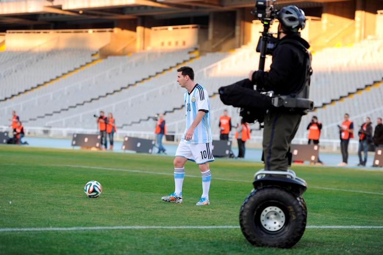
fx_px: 1297
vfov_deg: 11.2
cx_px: 192
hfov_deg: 16.8
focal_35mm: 122
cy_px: 128
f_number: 2.8
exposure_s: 1/1250
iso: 800
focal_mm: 122
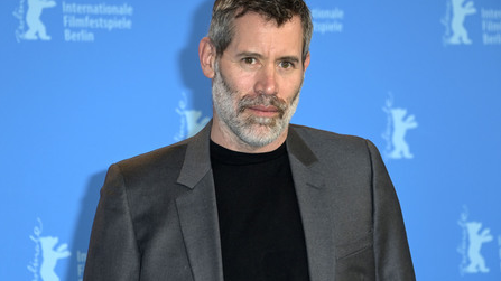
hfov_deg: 16.3
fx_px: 1753
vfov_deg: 9.2
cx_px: 250
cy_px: 139
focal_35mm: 132
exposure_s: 1/250
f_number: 5.6
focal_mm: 125
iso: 1000
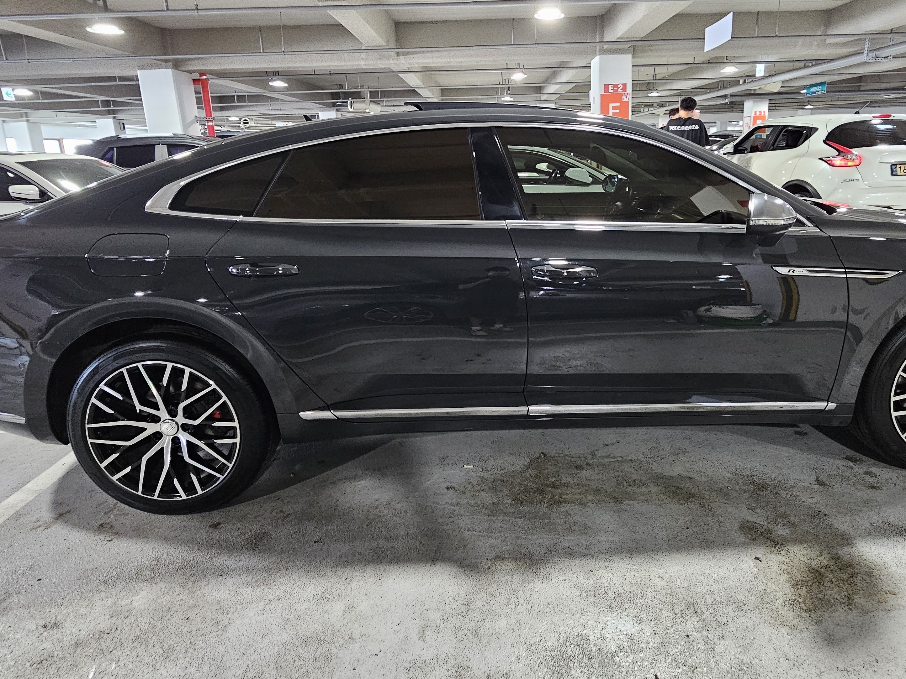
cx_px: 501
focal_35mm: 18
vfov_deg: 70.3
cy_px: 250
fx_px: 471
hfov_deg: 87.4
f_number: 2.2
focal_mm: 2.2
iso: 500
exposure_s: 1/30
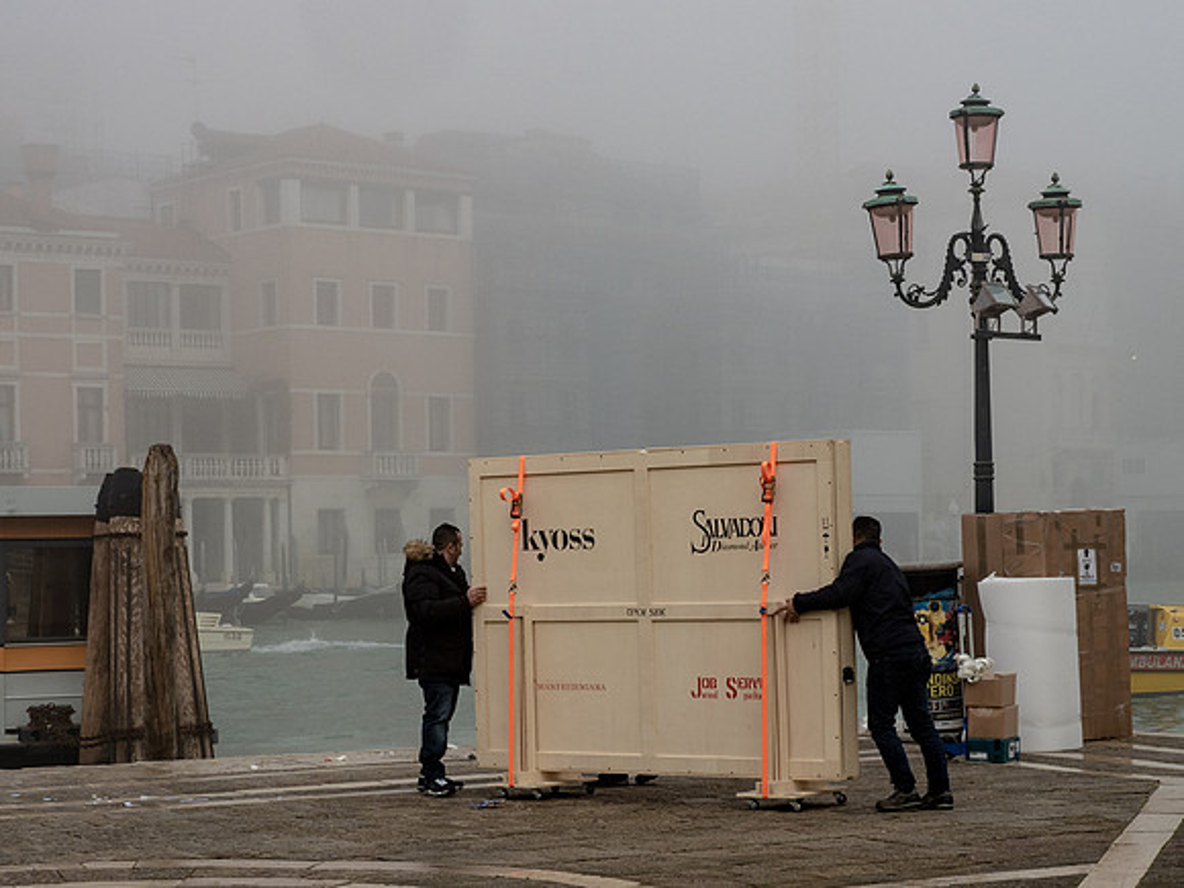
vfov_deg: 20.2
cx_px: 595
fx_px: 2490
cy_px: 555
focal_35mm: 73
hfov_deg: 26.7
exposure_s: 1/320
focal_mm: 25
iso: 200
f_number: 9
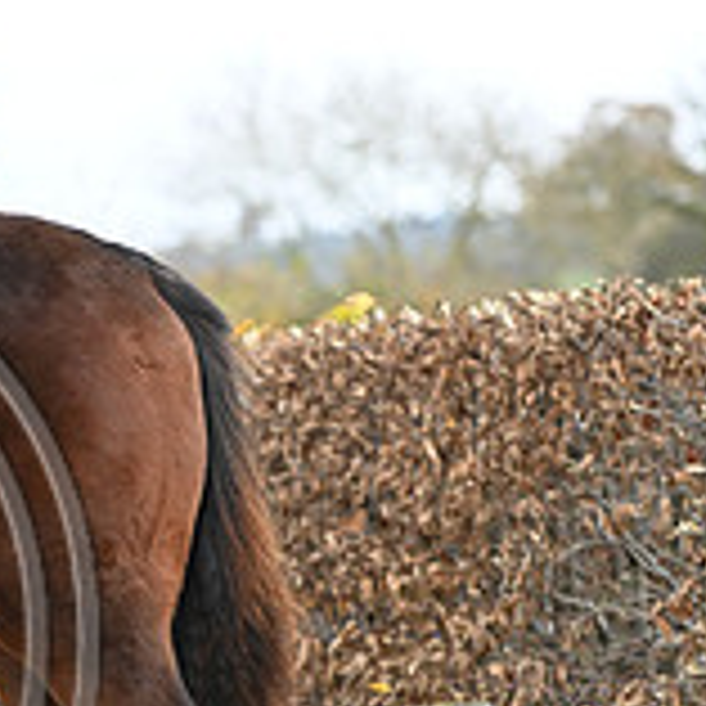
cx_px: -414
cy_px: 578
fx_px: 9784
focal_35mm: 424
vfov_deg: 4.1
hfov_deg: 4.1
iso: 2000
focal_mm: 135
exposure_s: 1/1000
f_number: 4
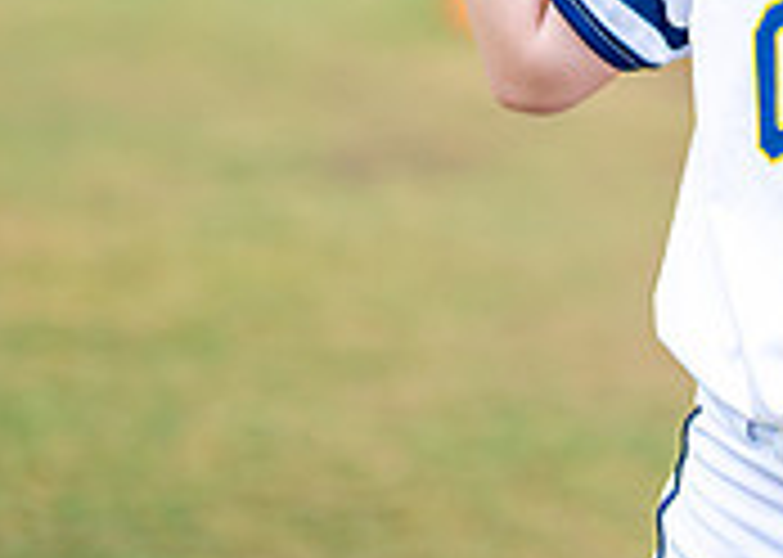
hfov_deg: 10.8
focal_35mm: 182
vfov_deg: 7.8
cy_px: -192
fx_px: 4044
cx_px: 1008
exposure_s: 1/1600
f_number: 1.2
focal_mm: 50
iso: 160
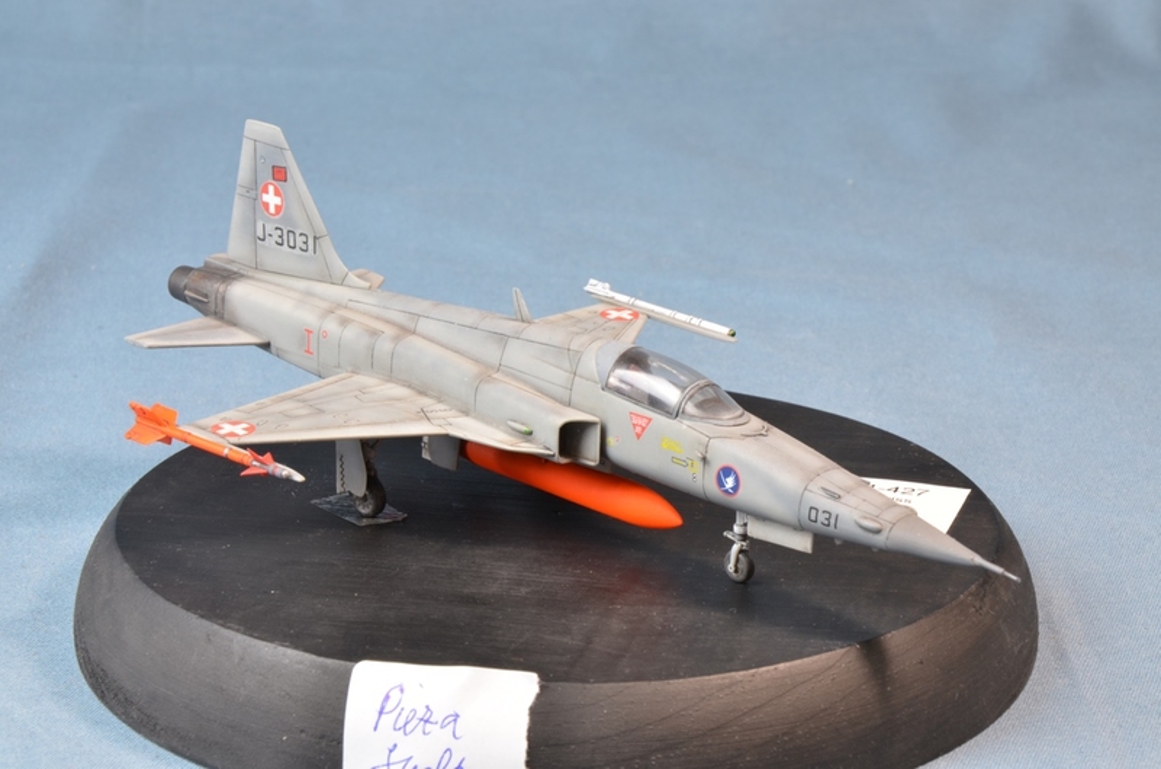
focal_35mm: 99
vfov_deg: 13.8
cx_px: 580
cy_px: 384
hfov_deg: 20.7
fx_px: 3186
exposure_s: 1/1.3
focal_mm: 66
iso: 200
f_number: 20
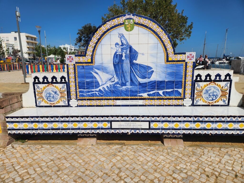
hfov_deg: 73.9
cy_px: 92
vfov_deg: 58.9
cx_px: 122
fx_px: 162
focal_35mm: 23
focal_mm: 5.4
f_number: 1.8
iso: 20
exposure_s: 1/5257
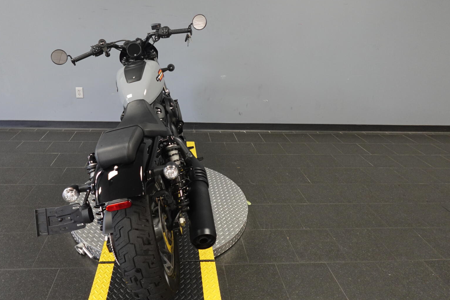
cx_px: 195
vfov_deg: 49.2
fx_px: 325
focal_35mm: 26
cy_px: 119
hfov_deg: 69.1
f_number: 2
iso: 640
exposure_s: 1/80
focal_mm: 7.6
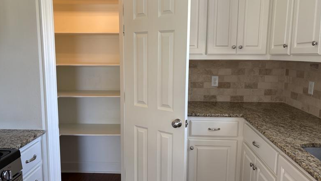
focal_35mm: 29
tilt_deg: -8.2
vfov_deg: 40.2
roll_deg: -0.5
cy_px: 90
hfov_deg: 66.0
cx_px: 161
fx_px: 247
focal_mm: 5.96
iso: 100
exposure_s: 1/60
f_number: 1.6
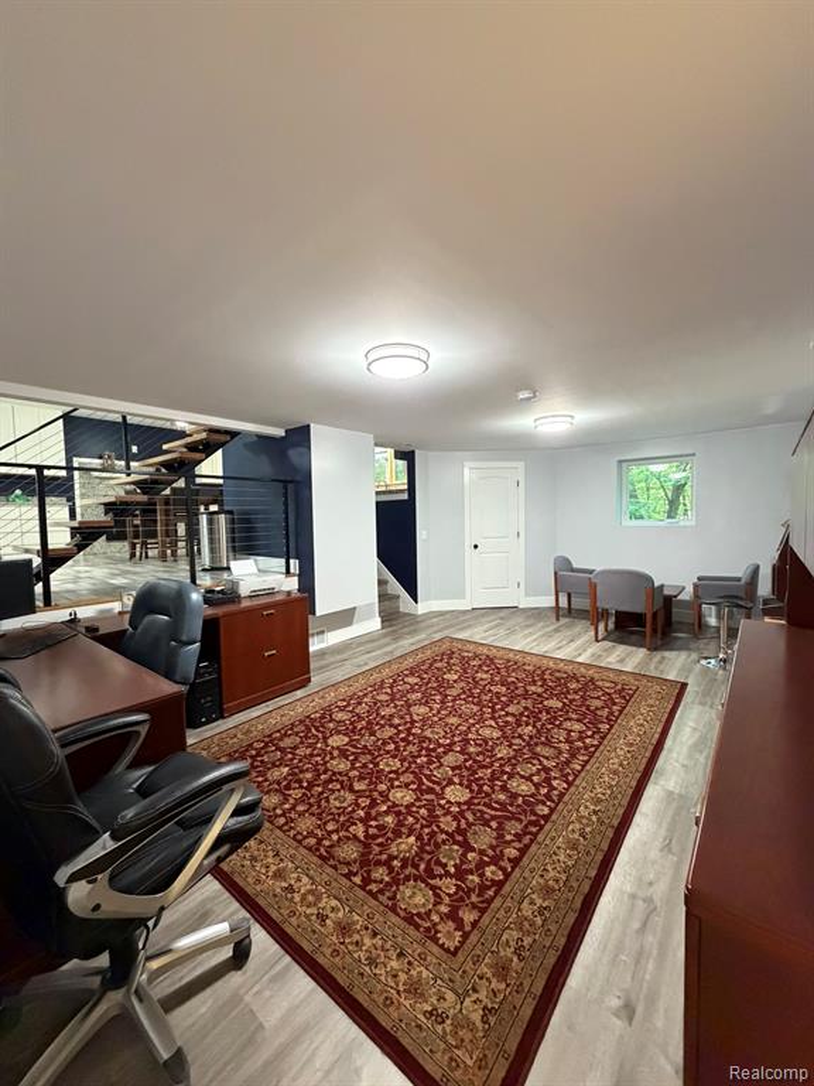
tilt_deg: -3.0
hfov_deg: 85.7
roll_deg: +1.1
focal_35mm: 14
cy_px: 543
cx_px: 407
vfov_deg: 102.1
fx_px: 439
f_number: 2.2
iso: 800
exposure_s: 1/60
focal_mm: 2.22
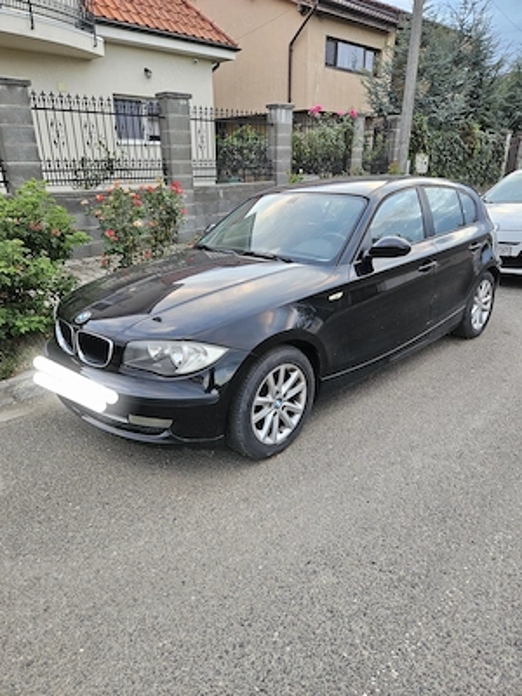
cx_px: 261
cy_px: 348
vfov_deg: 73.9
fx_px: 462
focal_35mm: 23
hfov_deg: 58.9
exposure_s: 1/101
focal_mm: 5.4
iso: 100
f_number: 1.8
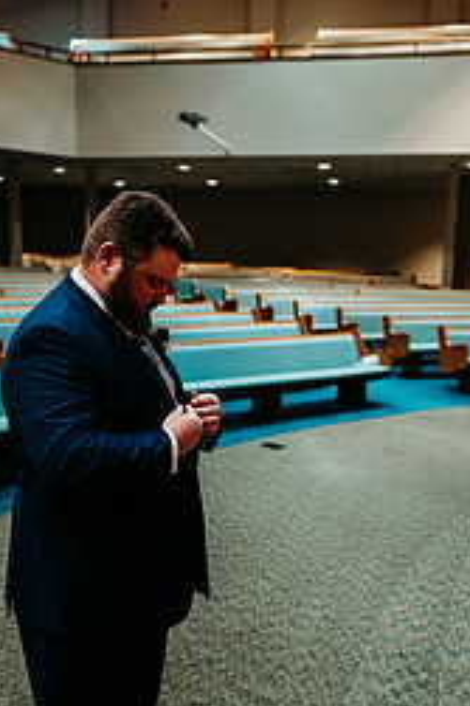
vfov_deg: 45.0
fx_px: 843
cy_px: 450
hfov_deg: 31.1
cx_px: 220
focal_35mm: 43
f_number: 1.8
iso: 2500
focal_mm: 24
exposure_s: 1/200
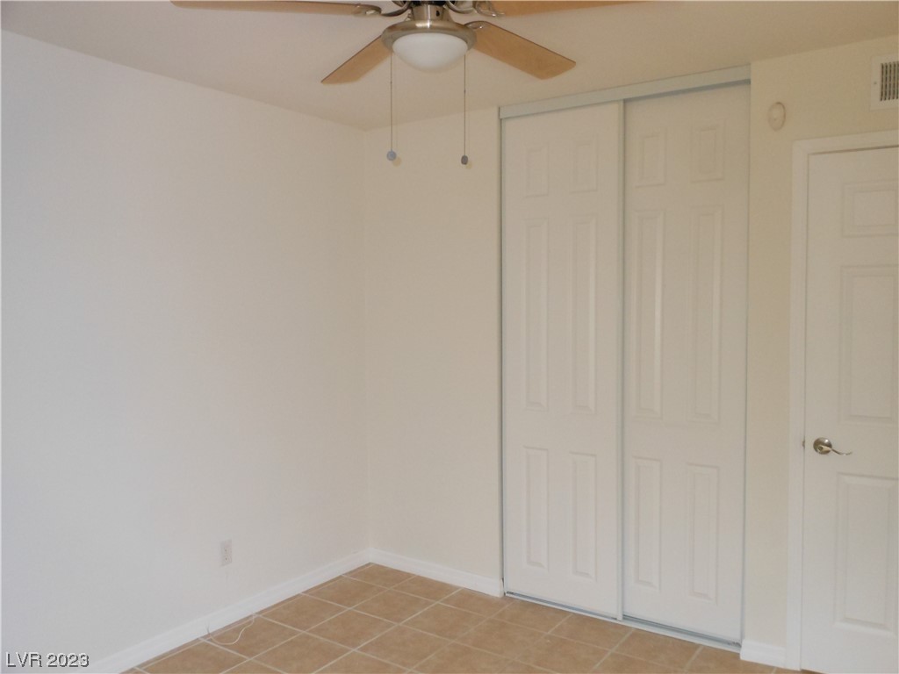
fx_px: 727
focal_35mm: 28
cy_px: 337
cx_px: 450
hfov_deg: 63.4
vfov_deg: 49.7
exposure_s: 1/25
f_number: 3.7
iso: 320
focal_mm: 5
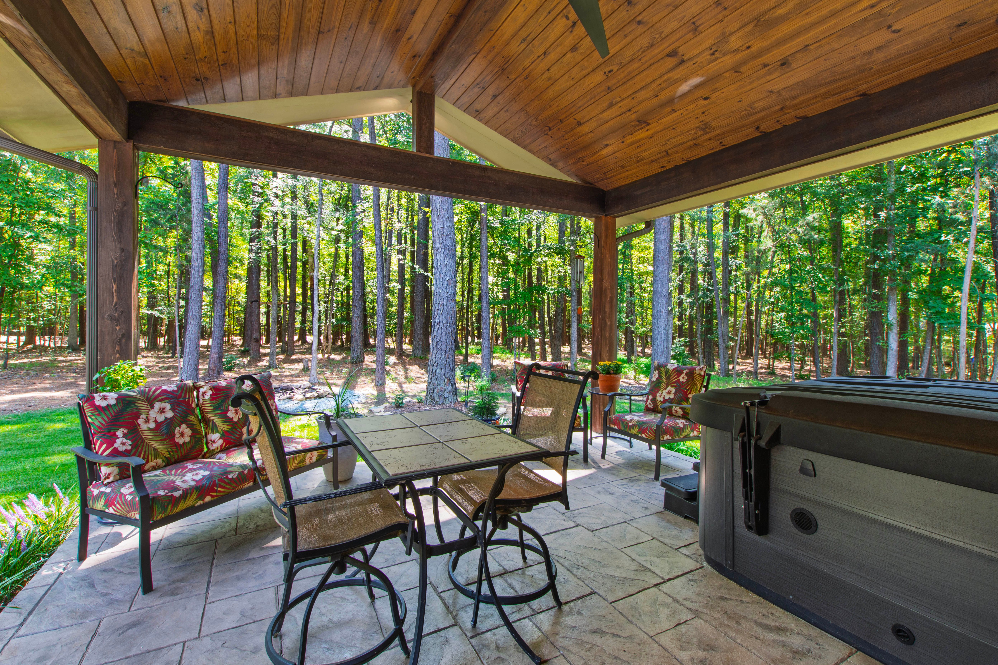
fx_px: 416
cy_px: 332
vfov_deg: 77.3
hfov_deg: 100.4
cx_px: 499
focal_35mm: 15
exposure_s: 1/6
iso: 100
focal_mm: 10
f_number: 9
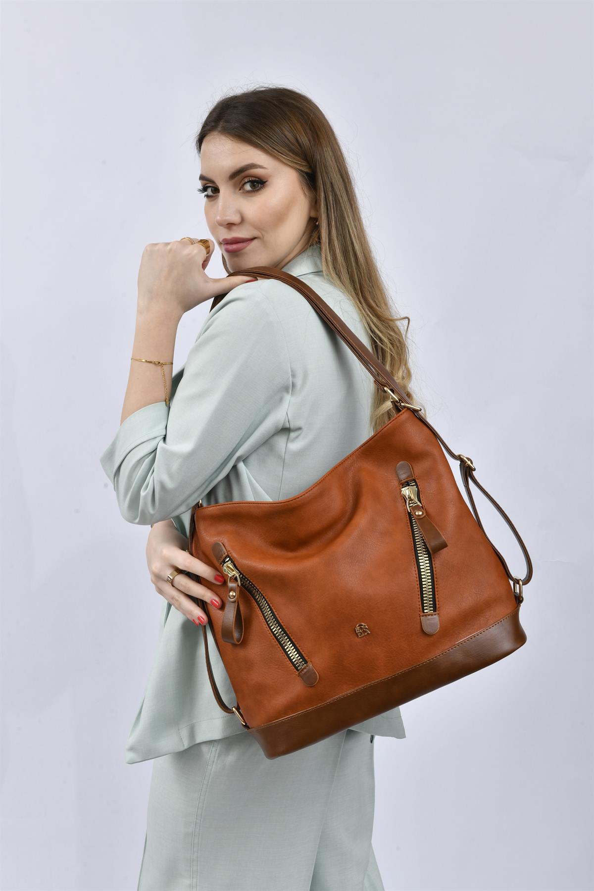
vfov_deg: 34.5
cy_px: 446
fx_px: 1435
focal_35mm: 58
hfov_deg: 23.4
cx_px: 297
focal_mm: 58
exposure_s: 1/160
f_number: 13
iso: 200
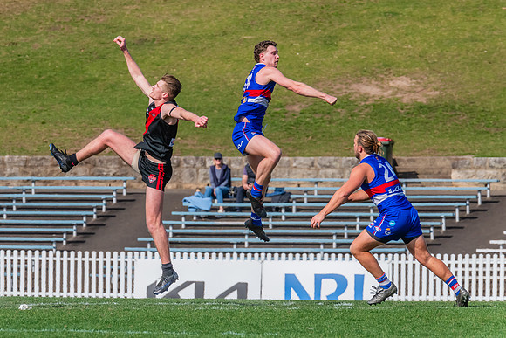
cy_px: 132
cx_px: 186
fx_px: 7631
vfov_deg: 2.5
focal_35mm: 543
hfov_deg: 3.8
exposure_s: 1/1250
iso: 800
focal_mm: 420
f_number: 14
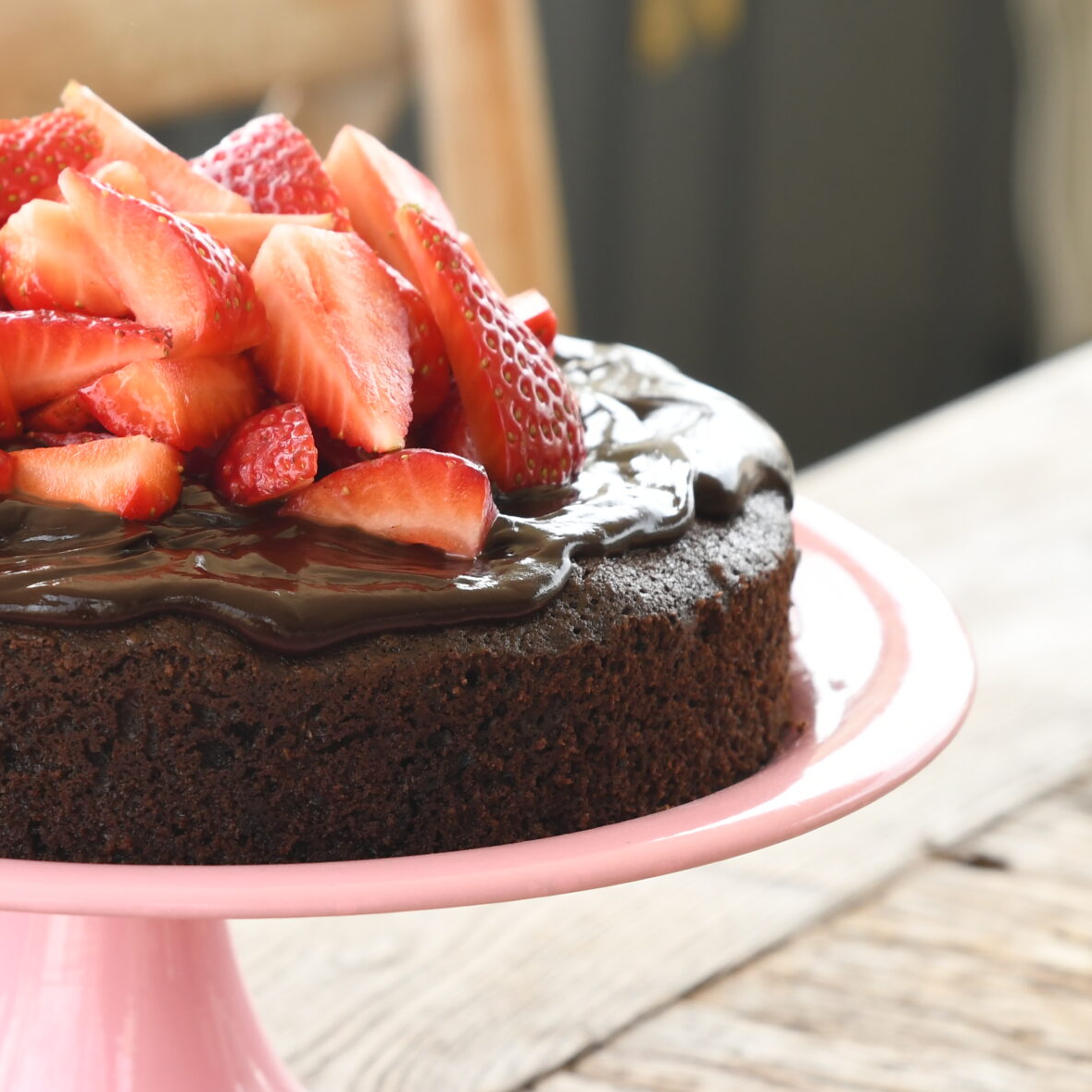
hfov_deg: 9.7
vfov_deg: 9.8
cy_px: 715
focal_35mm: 179
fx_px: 6389
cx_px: 103
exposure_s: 1/160
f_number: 5.6
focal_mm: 65
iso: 500
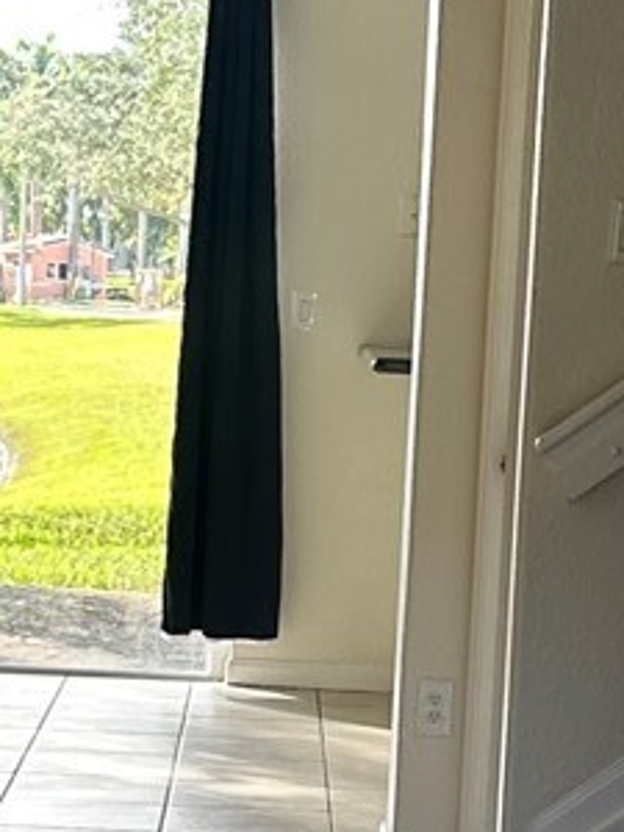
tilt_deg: -10.2
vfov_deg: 15.0
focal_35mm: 128
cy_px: 935
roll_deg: -2.0
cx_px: 277
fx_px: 3076
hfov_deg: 11.6
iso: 80
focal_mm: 6.86
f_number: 1.78
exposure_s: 1/165
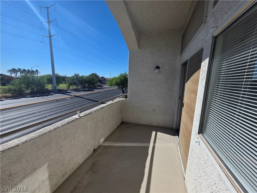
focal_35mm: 13
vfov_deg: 89.9
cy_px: 96
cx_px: 128
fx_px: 97
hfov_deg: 106.2
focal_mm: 2.2
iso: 40
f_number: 1.9
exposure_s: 1/3521
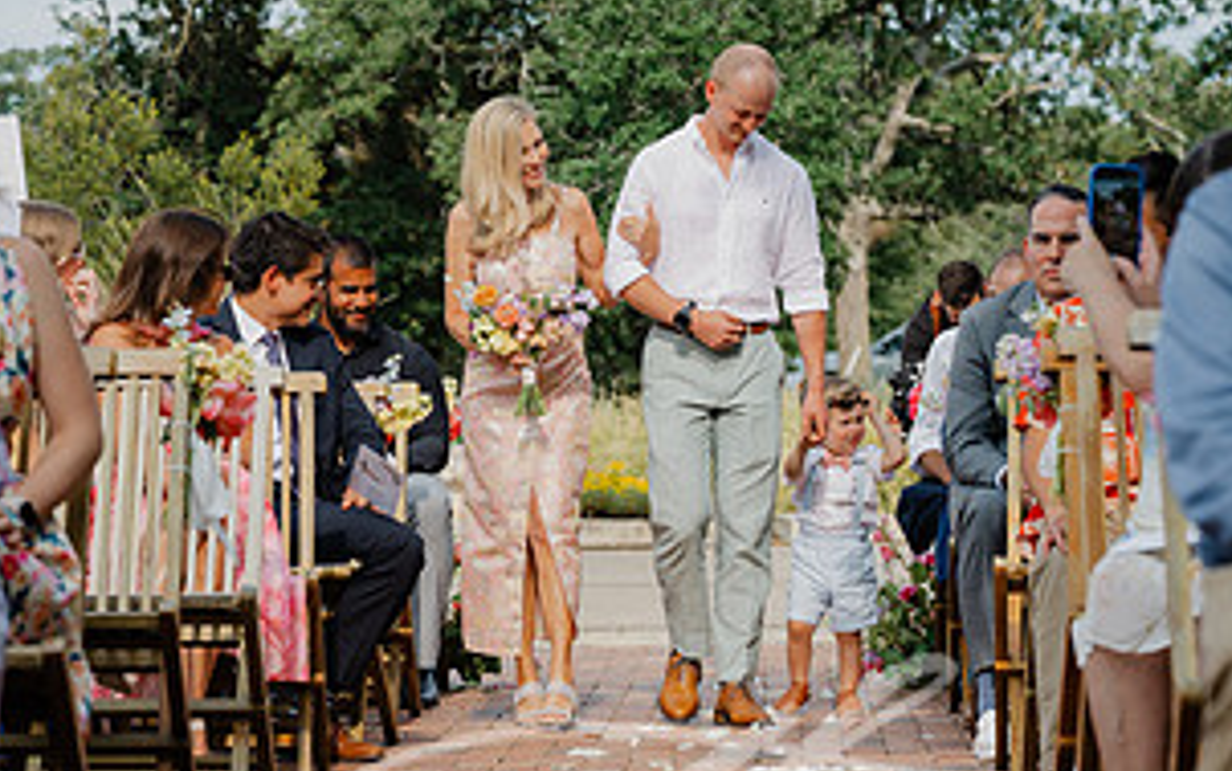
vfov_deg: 9.6
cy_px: 422
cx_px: 722
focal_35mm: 137
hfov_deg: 15.2
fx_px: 4602
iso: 64
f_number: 3.5
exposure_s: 1/500
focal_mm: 70
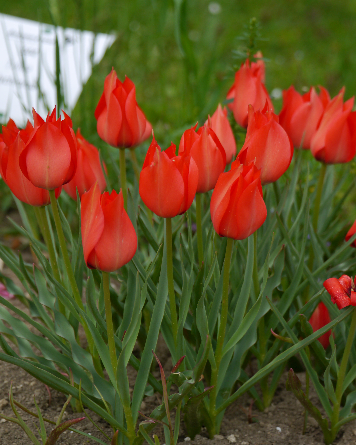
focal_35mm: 143
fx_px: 1883
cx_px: 183
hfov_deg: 10.8
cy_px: 228
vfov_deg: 13.5
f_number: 5
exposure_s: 1/250
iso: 160
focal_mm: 65
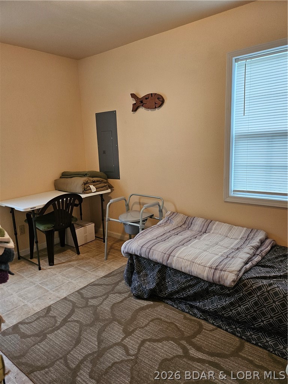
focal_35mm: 24
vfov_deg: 71.6
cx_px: 144
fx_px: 266
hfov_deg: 56.8
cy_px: 192
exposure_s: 1/120
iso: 320
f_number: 1.8
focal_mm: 5
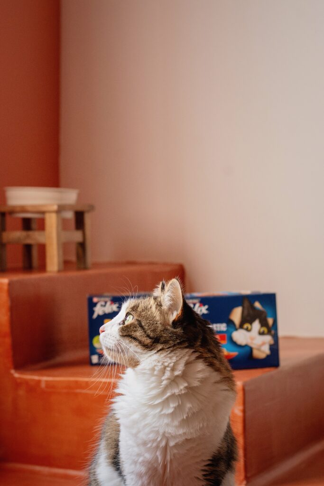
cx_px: 162
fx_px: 1012
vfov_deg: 27.0
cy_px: 243
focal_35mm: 75
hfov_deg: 18.2
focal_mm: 50
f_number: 4.5
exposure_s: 1/80
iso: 800
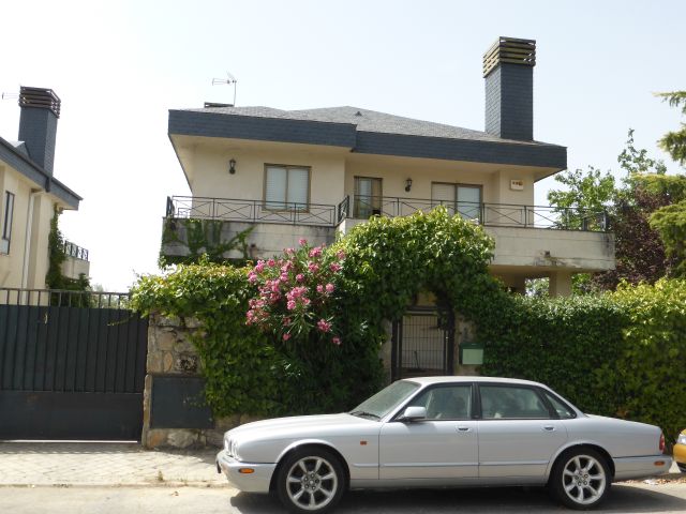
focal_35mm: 31
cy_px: 257
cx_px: 343
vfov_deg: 45.4
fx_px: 614
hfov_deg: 58.4
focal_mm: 5.4
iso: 100
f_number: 3.6
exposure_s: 1/640
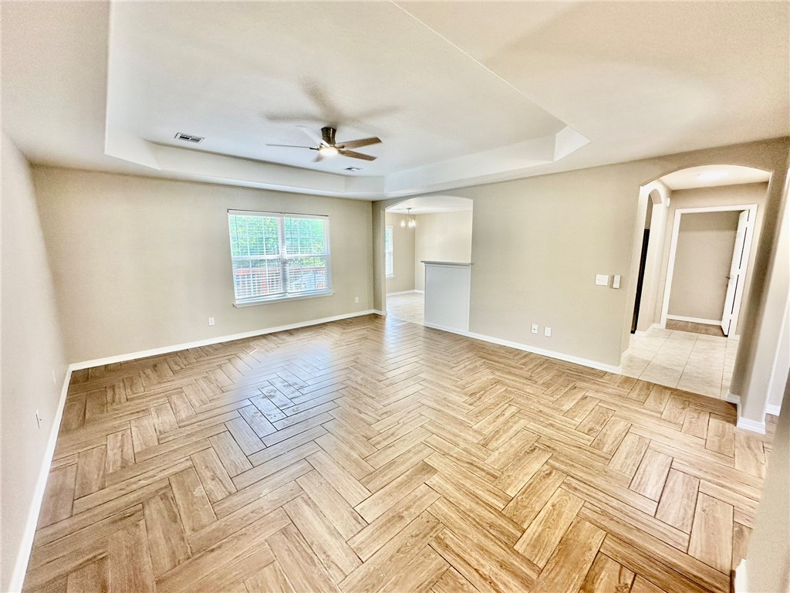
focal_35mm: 14
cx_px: 395
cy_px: 296
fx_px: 320
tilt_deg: -8.6
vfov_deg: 85.7
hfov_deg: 102.1
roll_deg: +0.2
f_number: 2.2
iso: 125
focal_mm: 2.22
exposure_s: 1/120
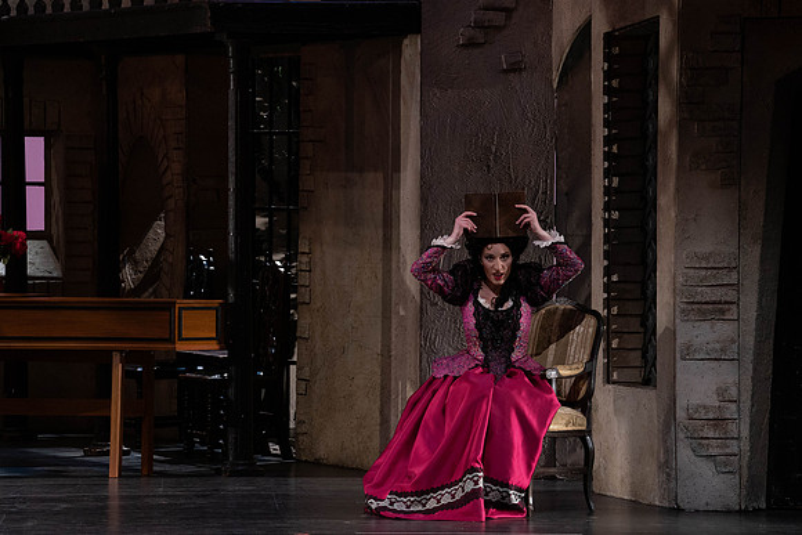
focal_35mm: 200
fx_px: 4456
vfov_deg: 6.9
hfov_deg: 10.3
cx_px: 401
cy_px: 268
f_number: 8
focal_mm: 200
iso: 3200
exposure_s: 1/250
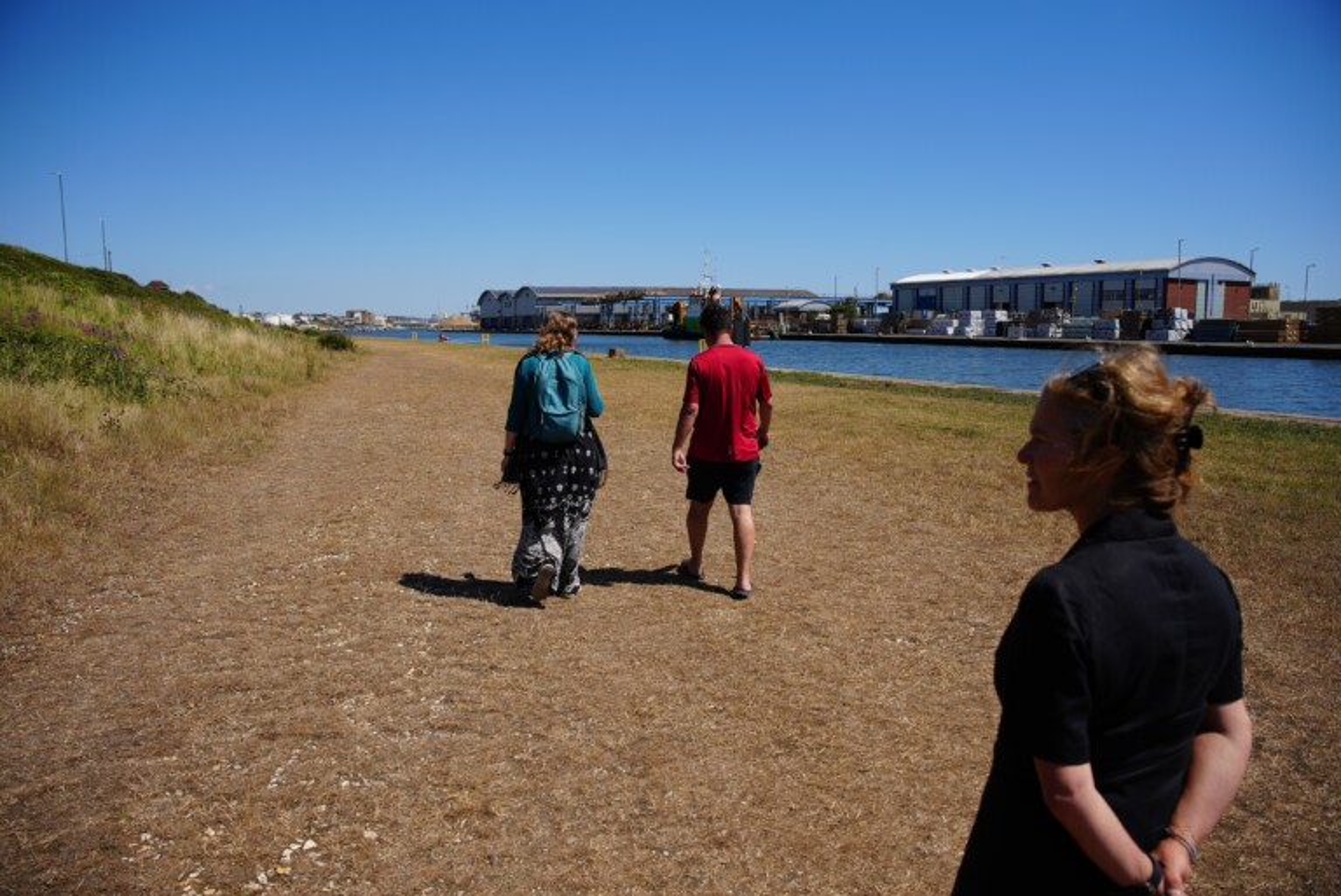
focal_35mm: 24
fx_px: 894
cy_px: 448
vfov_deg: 53.2
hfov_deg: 73.7
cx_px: 670
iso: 80
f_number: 5
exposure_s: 1/800
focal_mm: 24
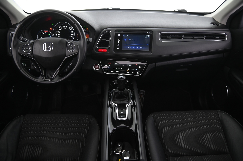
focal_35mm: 24
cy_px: 80
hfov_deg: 73.8
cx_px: 122
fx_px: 162
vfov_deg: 53.1
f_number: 4
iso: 1250
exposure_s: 1/13
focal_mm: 24
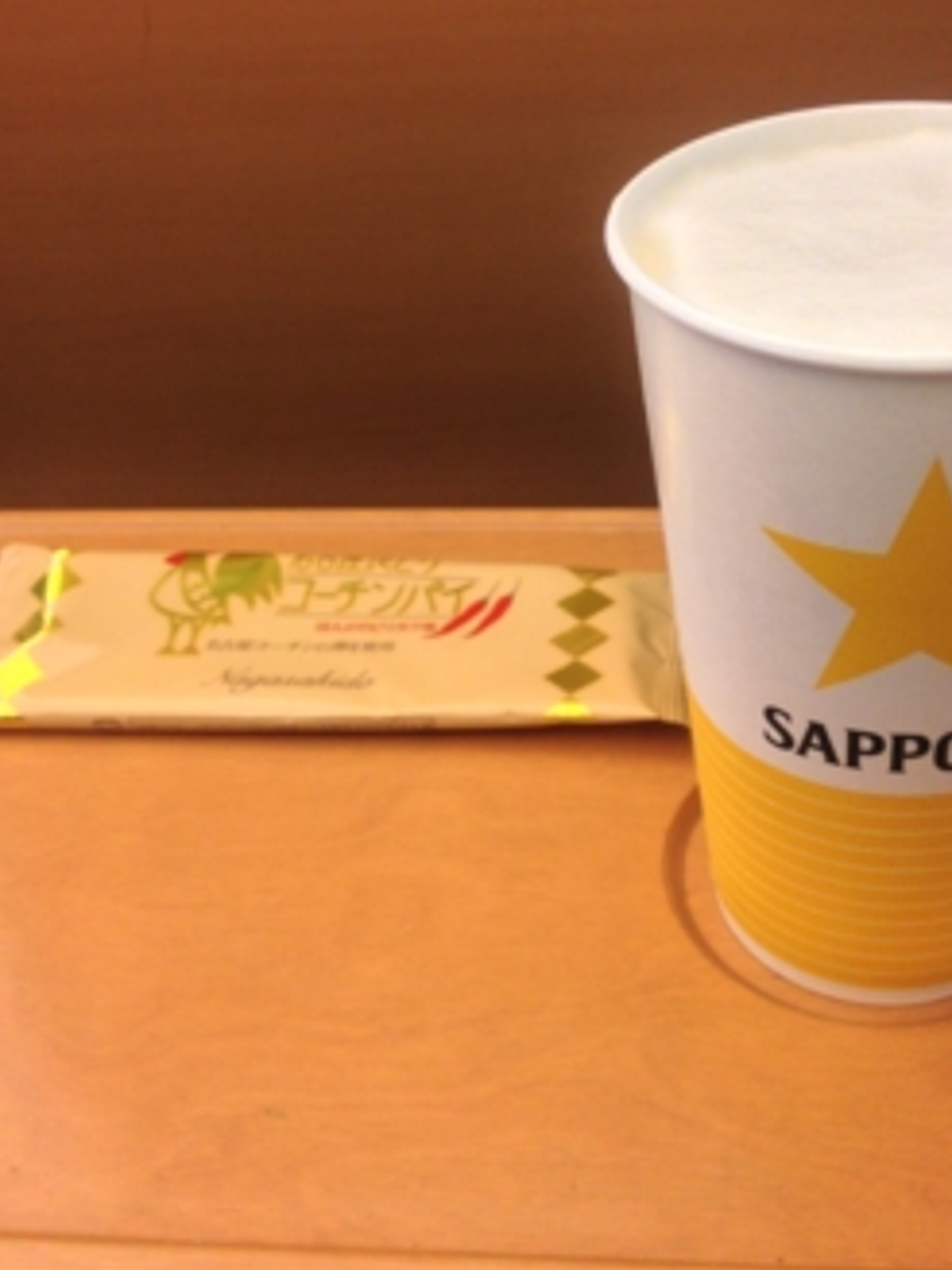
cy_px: 492
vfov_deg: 39.4
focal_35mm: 48
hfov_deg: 30.2
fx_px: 1760
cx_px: 577
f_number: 2.4
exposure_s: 1/20
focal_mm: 4.28
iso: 64
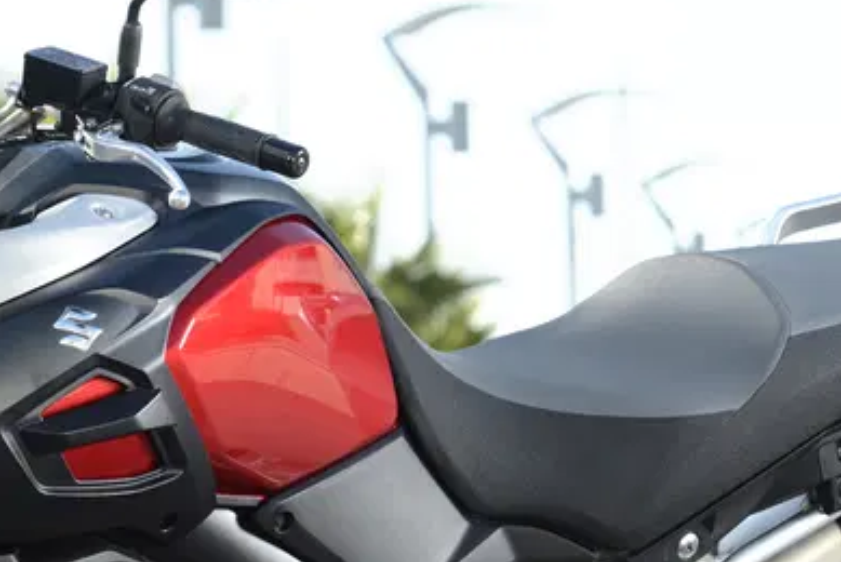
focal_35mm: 416
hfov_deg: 4.9
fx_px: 9725
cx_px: 151
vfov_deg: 3.3
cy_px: 505
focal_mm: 135
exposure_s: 1/250
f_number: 8
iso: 200
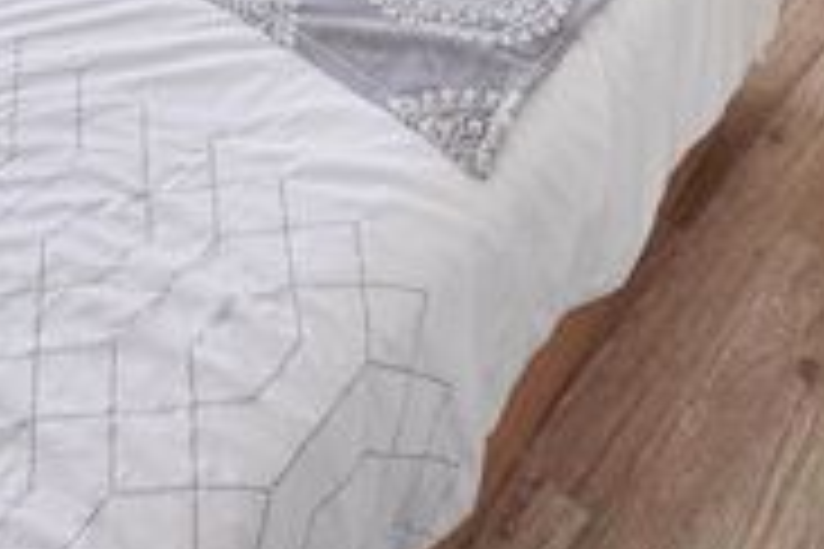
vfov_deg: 18.4
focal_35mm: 56
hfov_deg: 35.5
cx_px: 317
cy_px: -464
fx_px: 1282
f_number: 2.2
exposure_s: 1/143
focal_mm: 2.22
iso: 40
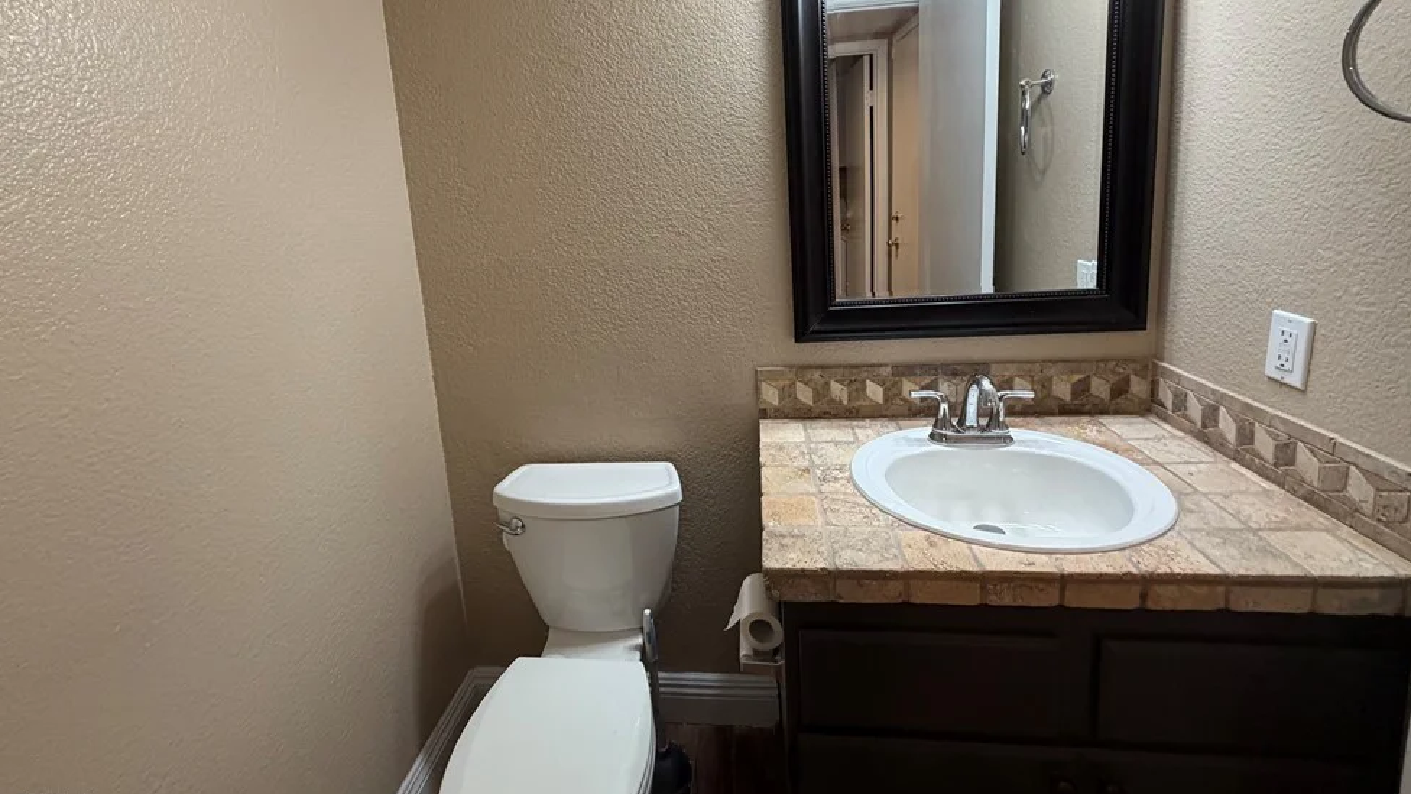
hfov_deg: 99.3
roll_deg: +2.6
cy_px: 278
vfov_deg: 65.6
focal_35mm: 16
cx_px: 677
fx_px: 599
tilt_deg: -9.3
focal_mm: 2.22
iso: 320
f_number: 2.2
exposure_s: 1/120
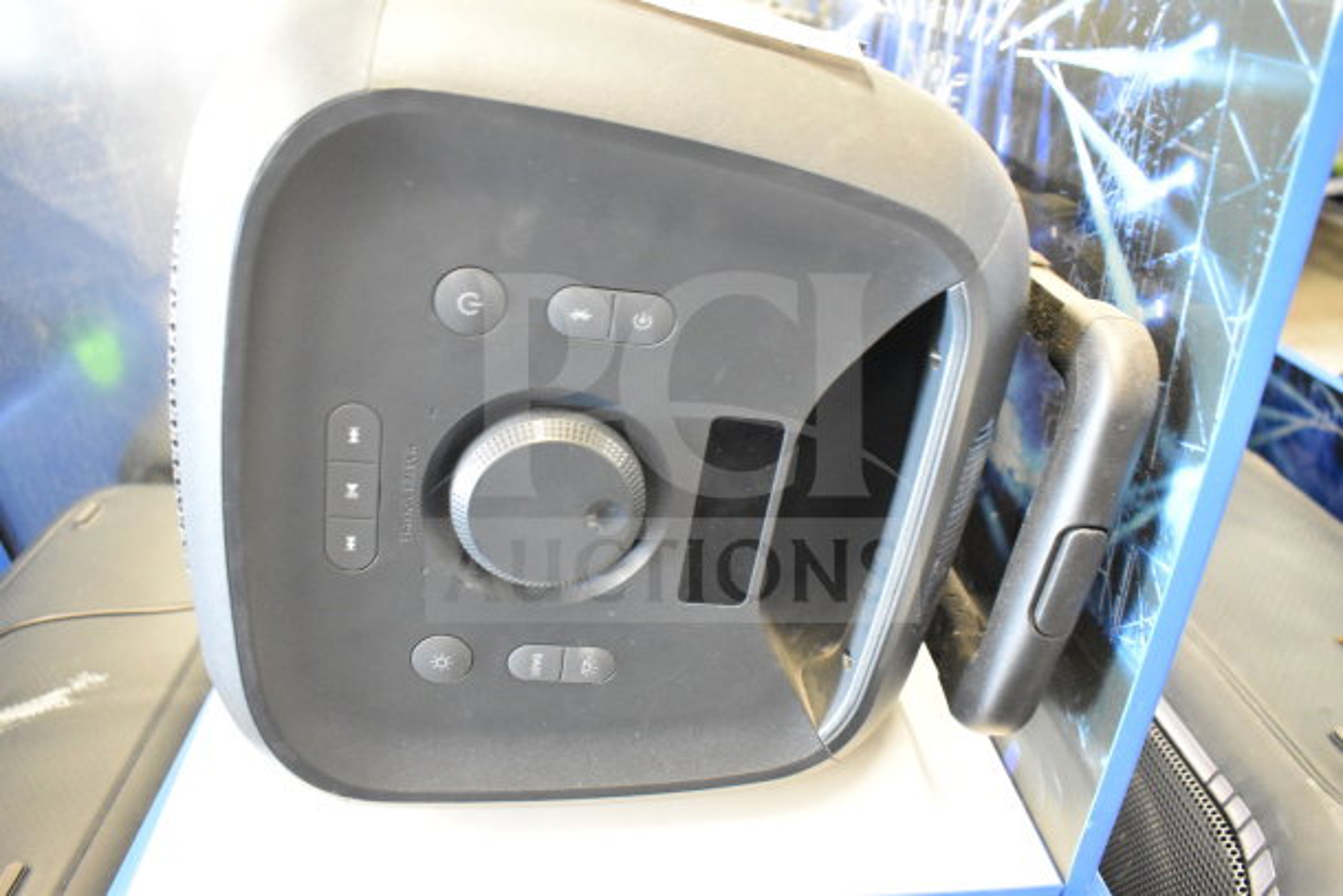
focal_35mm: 27
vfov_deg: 48.0
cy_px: 448
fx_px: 1007
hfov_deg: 67.4
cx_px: 672
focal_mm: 18
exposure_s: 1/30
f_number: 3.5
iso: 8000
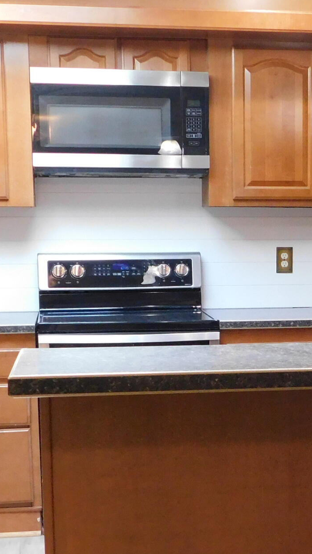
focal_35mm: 73
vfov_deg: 28.7
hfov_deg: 16.3
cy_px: 382
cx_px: 276
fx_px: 1074
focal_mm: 4.9
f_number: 3.2
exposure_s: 1/30
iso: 400
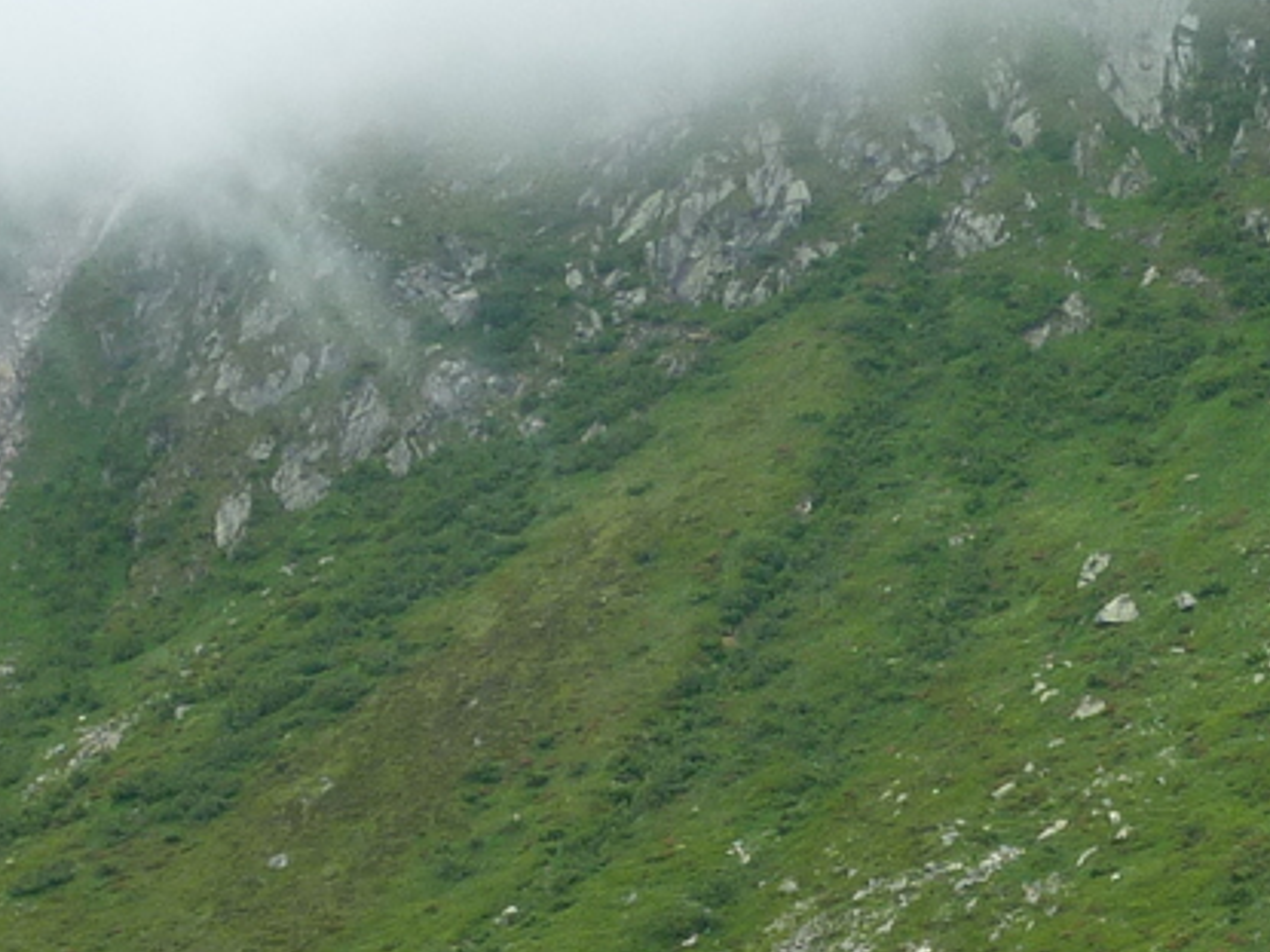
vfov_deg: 9.0
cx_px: 832
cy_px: 1227
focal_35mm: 162
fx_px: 5942
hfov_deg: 12.2
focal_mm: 6.9
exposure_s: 1/250
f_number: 4
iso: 80
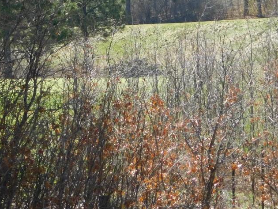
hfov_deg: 8.6
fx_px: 1856
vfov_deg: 6.4
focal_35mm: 231
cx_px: 143
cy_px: -6
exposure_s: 1/250
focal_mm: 16.1
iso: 125
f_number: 4.5
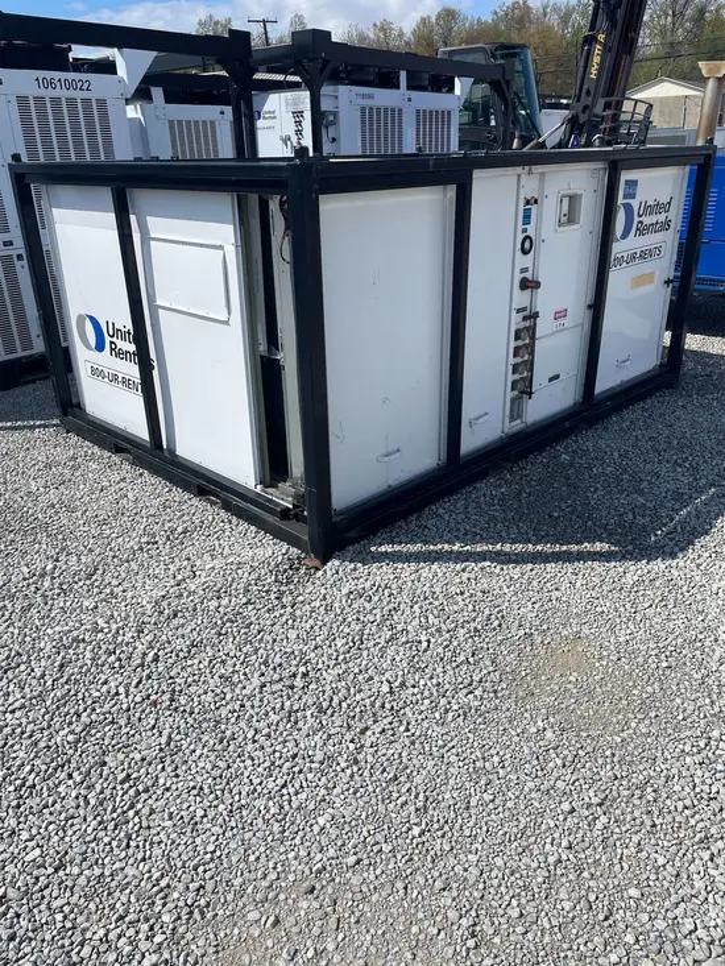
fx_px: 726
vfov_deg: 67.3
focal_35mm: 26
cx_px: 362
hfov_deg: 53.1
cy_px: 483
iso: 32
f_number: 1.6
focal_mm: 4.2
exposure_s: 1/5051
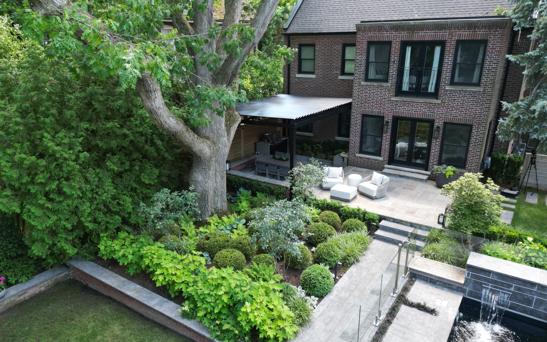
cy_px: 185
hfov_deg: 70.4
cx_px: 270
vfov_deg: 47.6
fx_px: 388
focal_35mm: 26
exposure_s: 1/125
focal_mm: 6.72
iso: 130
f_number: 1.7
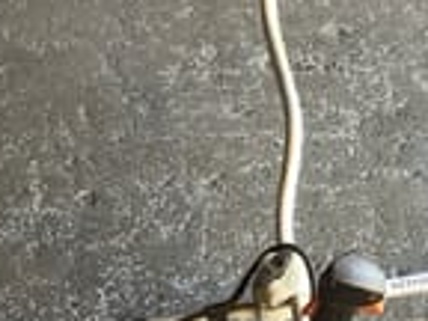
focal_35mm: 108
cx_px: 413
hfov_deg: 17.8
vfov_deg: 13.7
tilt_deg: -45.8
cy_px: 171
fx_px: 1335
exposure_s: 1/50
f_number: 2.4
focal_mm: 3.3
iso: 64
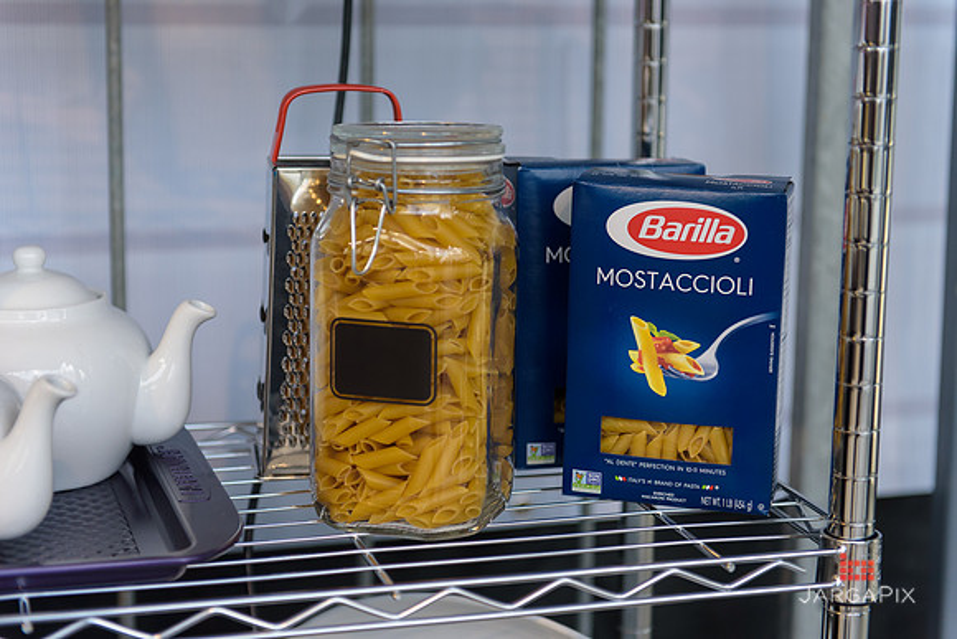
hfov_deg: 28.8
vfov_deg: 19.5
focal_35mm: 70
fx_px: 1861
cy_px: 320
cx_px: 478
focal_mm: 70
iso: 400
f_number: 3.2
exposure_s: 1/800
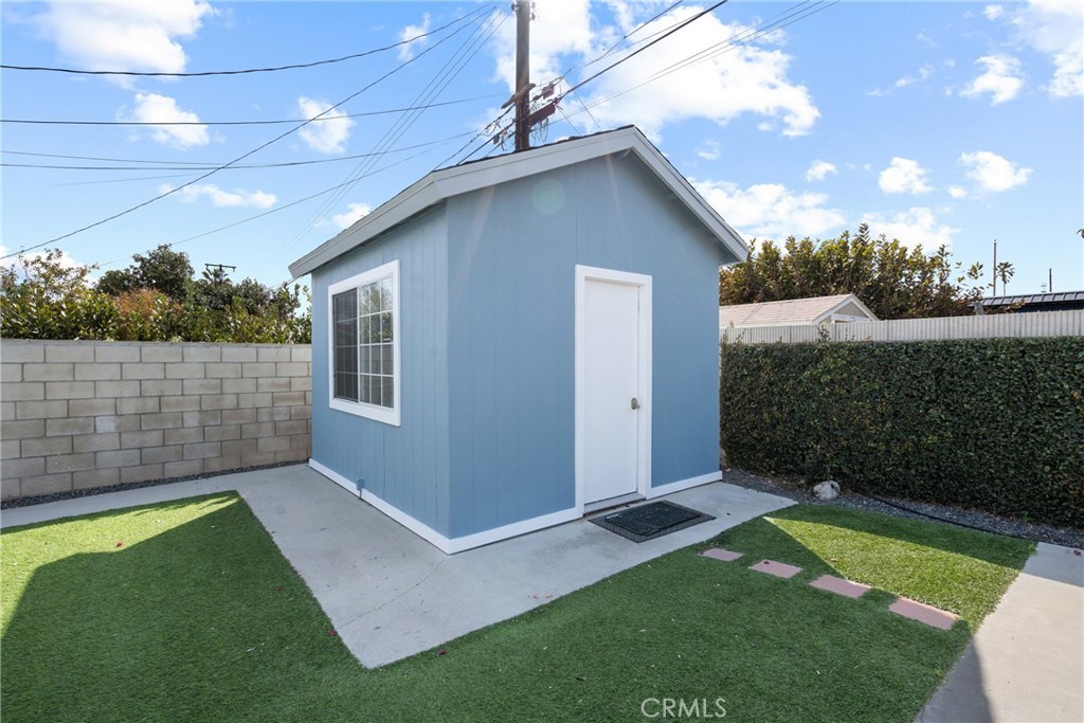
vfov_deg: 73.8
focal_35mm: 16
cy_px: 362
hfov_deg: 96.7
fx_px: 482
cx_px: 542
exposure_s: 1/125
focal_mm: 16
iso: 250
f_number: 9
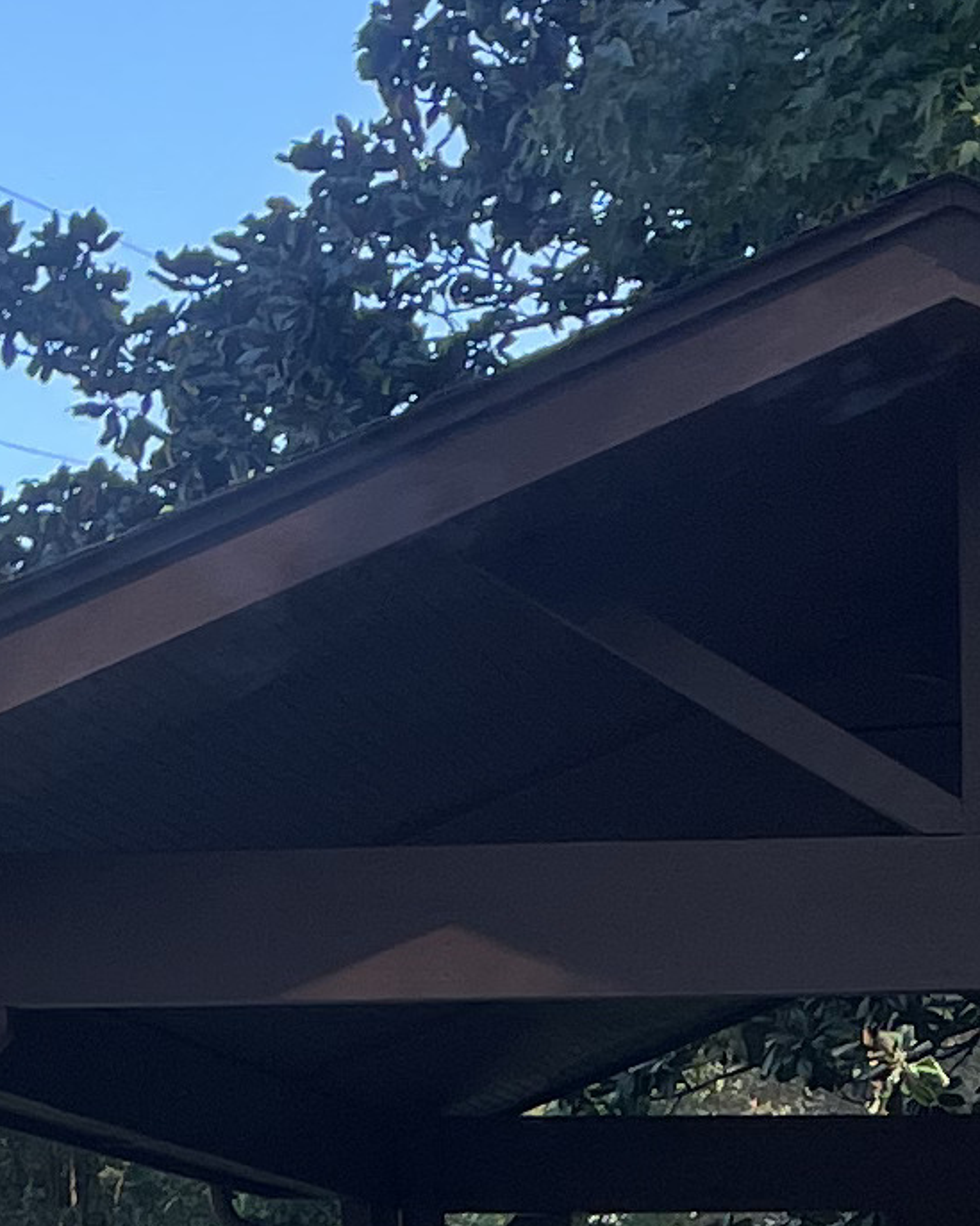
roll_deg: +0.8
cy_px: 1879
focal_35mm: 149
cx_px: 1180
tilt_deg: -2.8
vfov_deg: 12.3
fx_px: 5406
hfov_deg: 10.2
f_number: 1.6
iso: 32
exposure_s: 1/711
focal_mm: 4.2
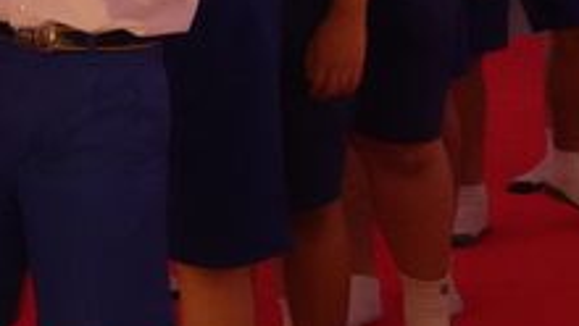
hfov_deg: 12.8
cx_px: -5
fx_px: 2546
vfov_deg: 7.2
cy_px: -200
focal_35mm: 166
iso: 6400
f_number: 5
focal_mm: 31
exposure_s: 1/40
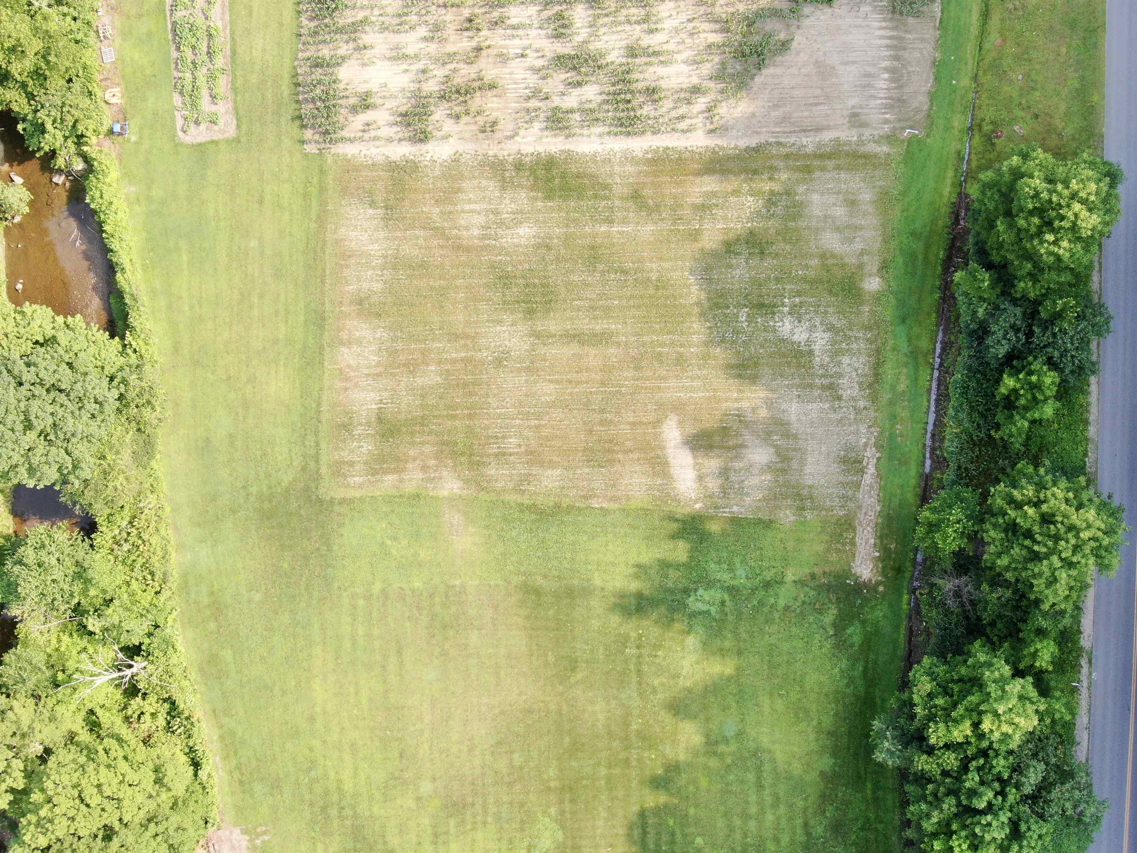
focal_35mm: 43
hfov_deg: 43.9
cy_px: 426
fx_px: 1412
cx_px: 568
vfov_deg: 33.6
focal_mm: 7.55
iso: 100
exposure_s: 1/120
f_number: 3.6
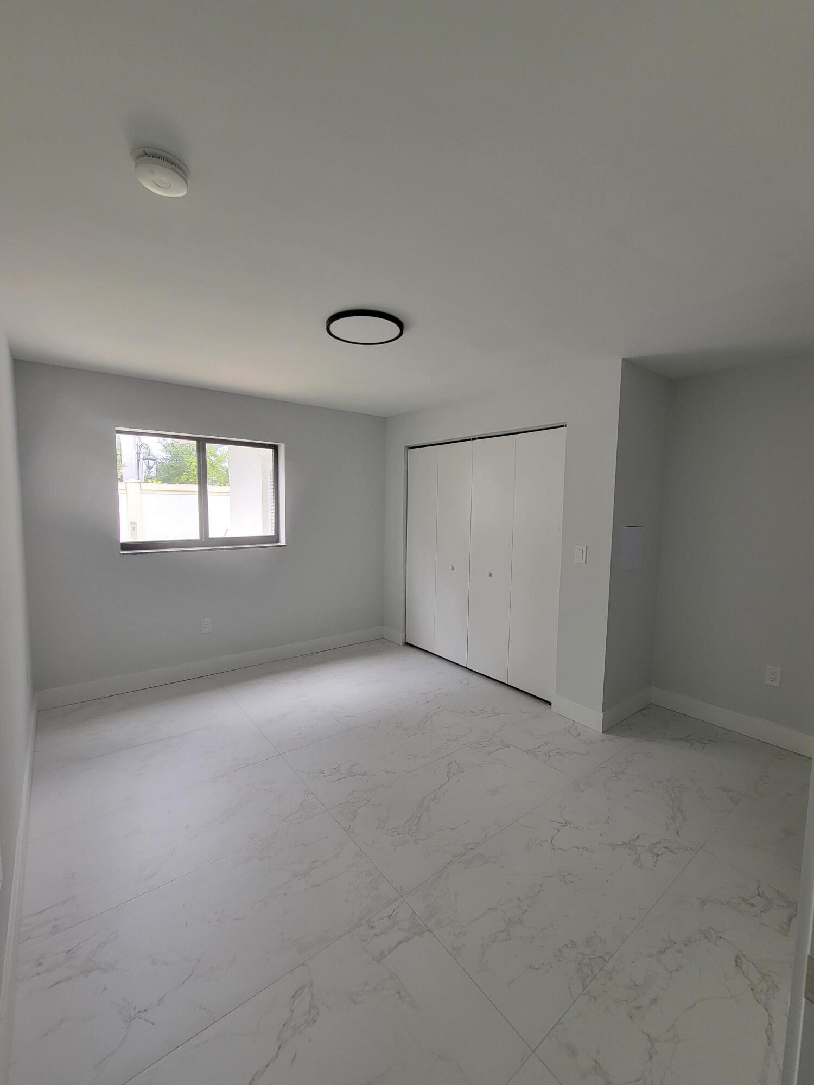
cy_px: 542
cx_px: 407
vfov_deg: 106.2
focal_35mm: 13
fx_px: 408
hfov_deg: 89.9
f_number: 2.2
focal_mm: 2.2
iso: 50
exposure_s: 1/60
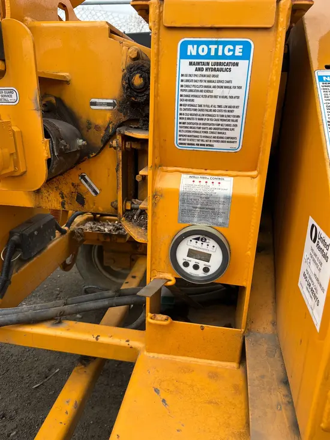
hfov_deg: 53.1
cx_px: 165
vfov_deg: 67.3
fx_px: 330
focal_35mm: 26
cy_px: 220
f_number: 1.6
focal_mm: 5.1
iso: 50
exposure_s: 1/475
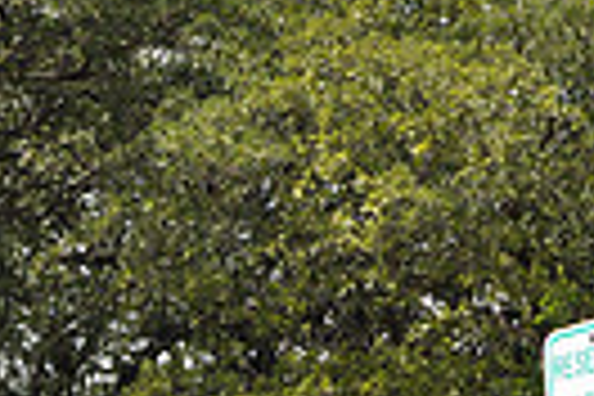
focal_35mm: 171
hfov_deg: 11.8
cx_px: -76
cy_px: 506
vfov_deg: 7.9
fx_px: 2821
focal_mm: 26
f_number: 8
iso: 200
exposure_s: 1/200
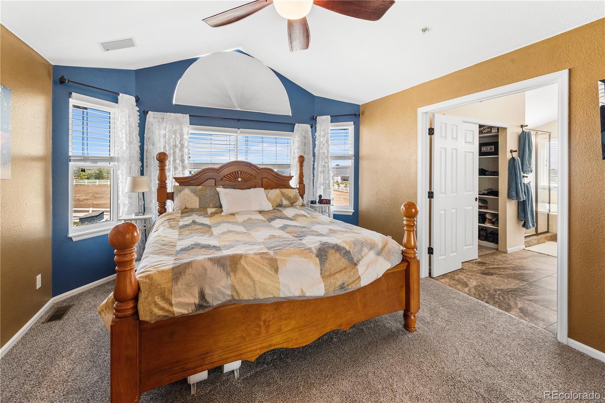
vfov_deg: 81.1
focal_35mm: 14
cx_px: 302
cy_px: 202
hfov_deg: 104.3
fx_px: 235
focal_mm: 14
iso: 9000
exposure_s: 1/15
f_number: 8
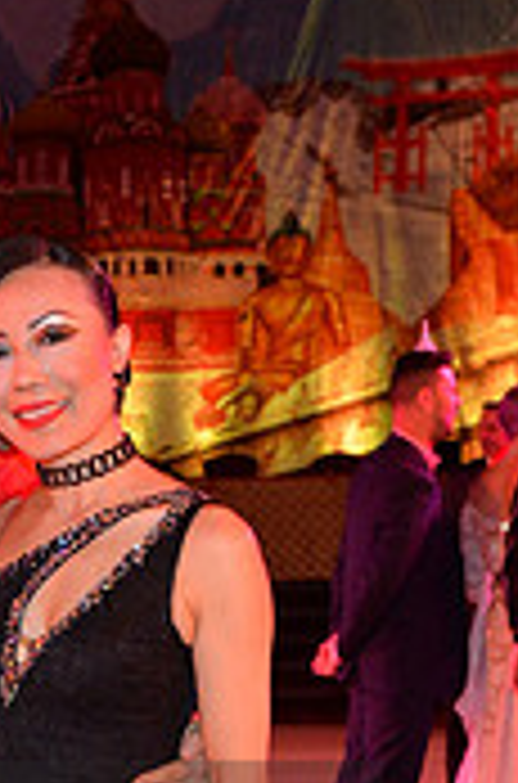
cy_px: 914
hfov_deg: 9.1
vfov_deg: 13.6
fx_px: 3192
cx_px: -236
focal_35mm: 147
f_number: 5.6
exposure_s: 1/250
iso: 2500
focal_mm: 44
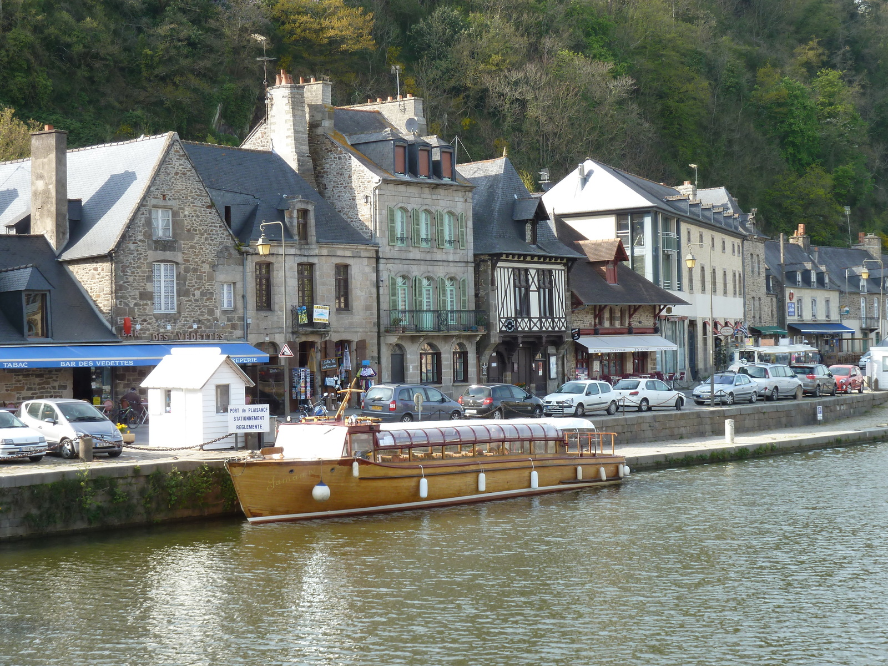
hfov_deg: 27.0
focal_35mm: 72
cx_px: 444
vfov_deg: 20.4
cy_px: 333
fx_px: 1847
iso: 80
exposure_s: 1/125
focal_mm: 11.9
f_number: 4.1
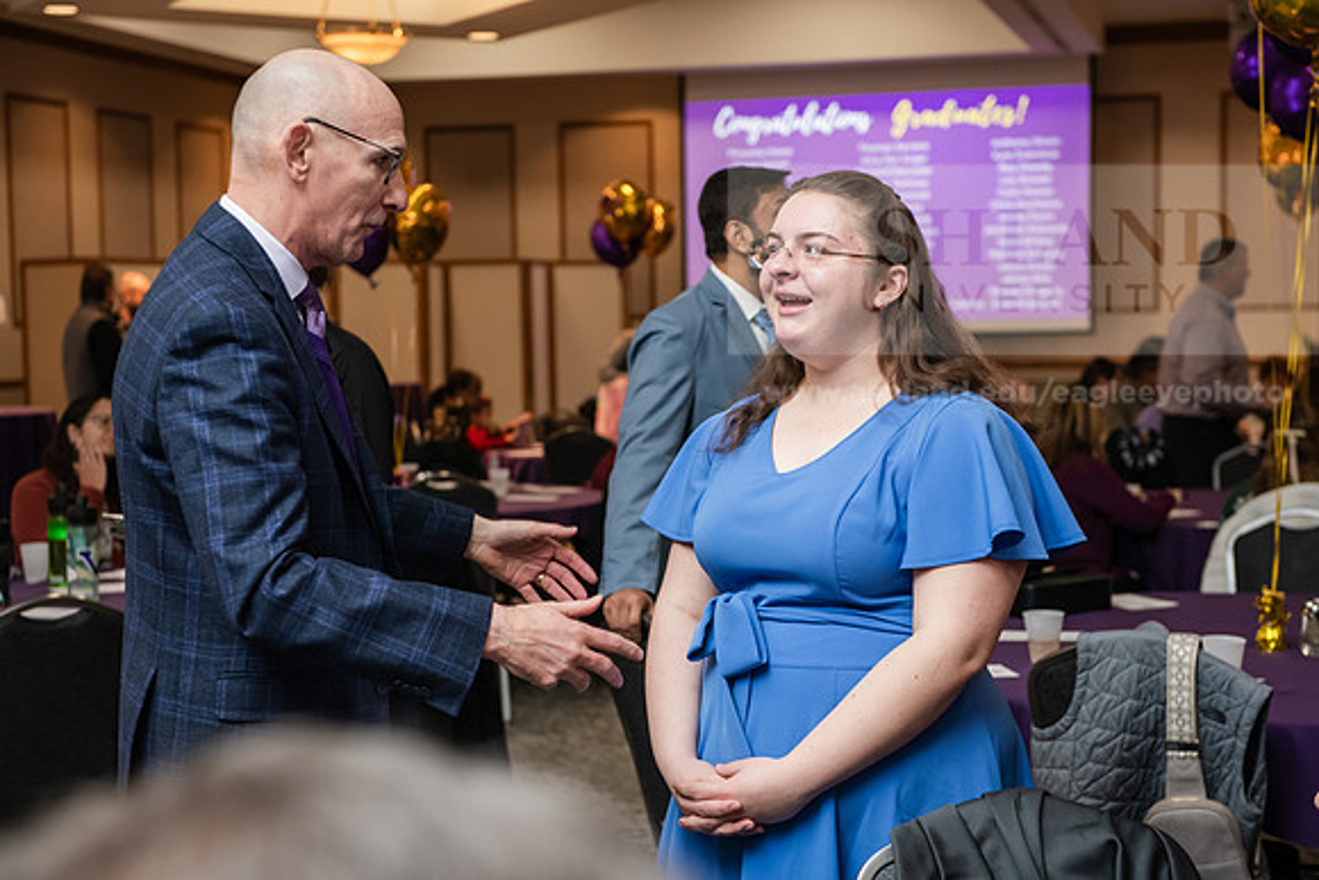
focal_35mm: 62
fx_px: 2272
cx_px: 660
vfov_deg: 21.9
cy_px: 440
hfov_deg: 32.4
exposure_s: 1/200
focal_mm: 62
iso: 1600
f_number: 4
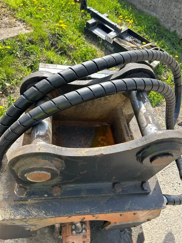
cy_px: 122
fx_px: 182
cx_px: 91
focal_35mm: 26
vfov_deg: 67.3
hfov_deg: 53.1
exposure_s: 1/733
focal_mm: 5.7
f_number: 1.5
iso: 50
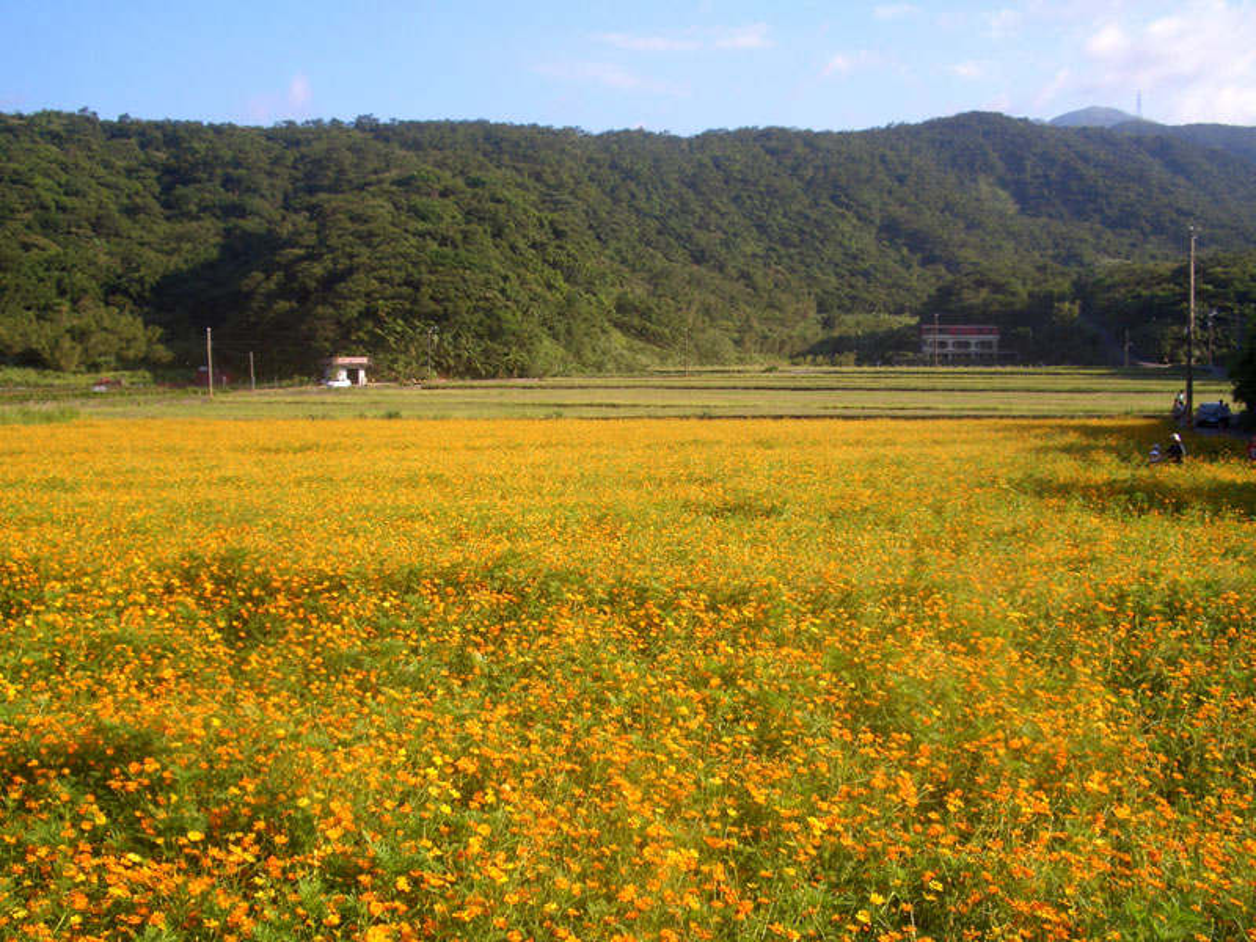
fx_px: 1270
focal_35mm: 35
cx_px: 628
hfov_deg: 52.6
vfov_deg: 40.7
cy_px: 471
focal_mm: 5.8
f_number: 4.3
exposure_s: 1/250
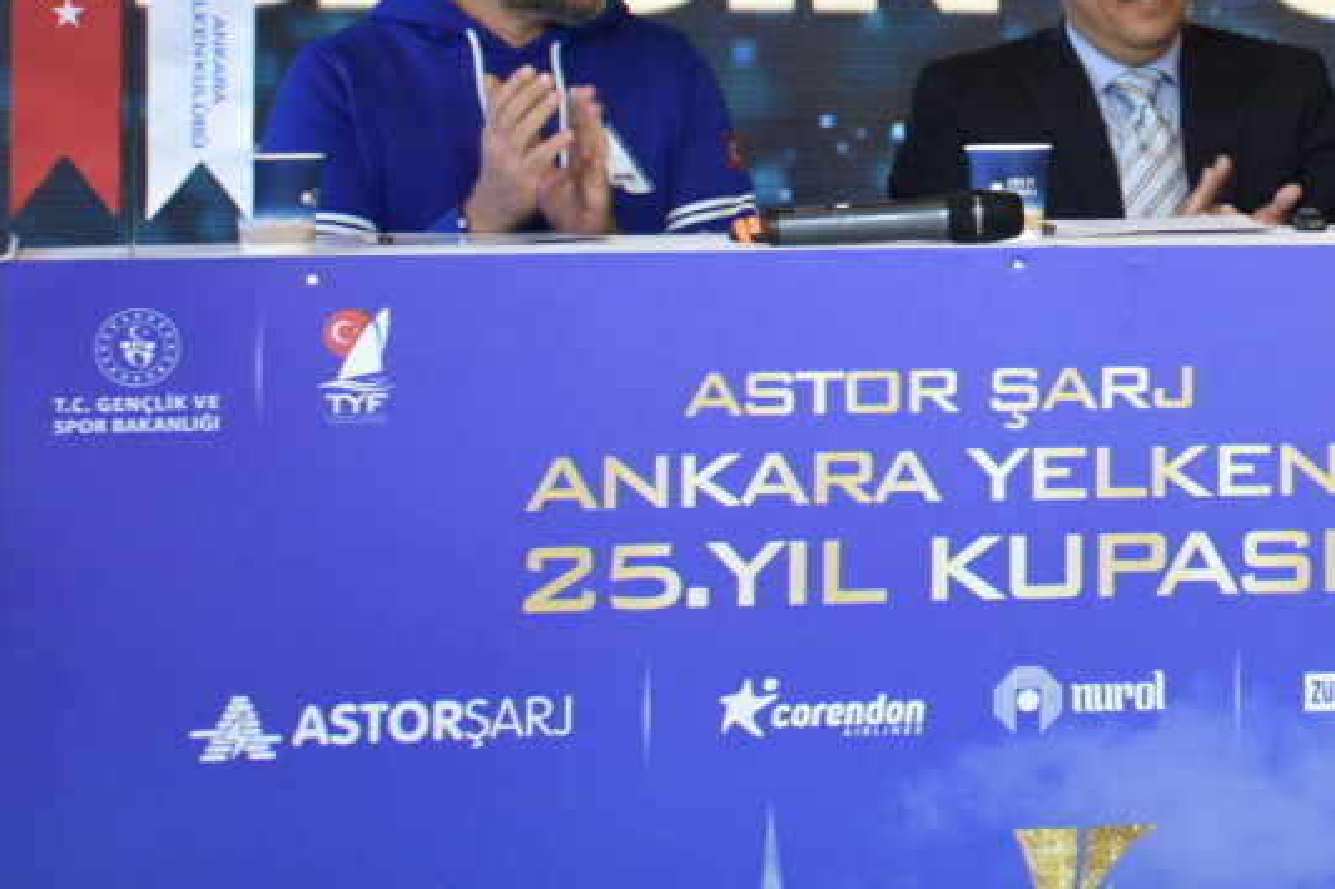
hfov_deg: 11.7
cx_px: 1558
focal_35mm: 173
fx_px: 6413
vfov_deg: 7.9
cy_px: -6
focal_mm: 48
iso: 800
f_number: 5
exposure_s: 1/100
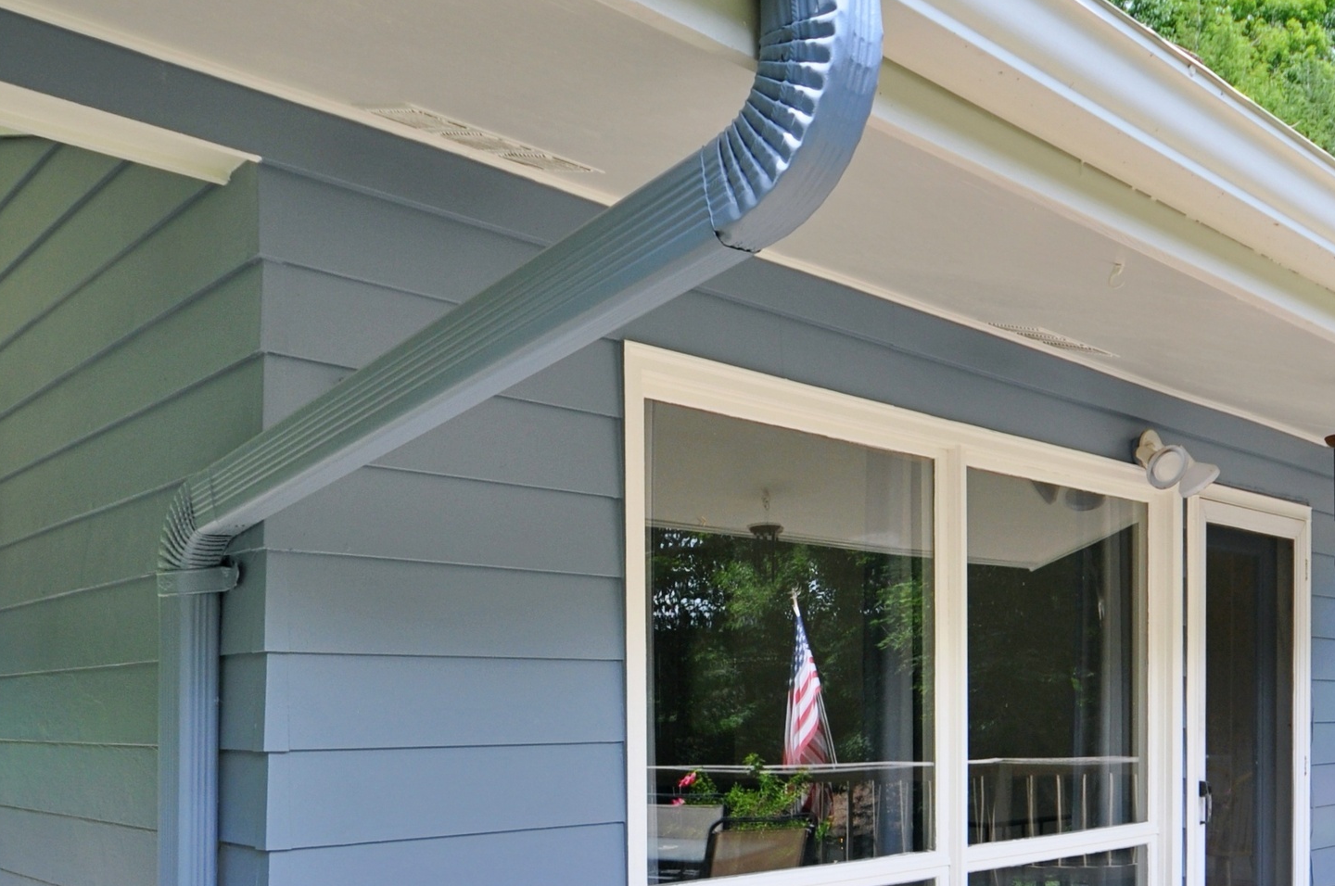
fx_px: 1185
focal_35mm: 32
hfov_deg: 58.7
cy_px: 727
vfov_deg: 39.2
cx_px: 717
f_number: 6.3
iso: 200
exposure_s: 1/160
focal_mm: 10
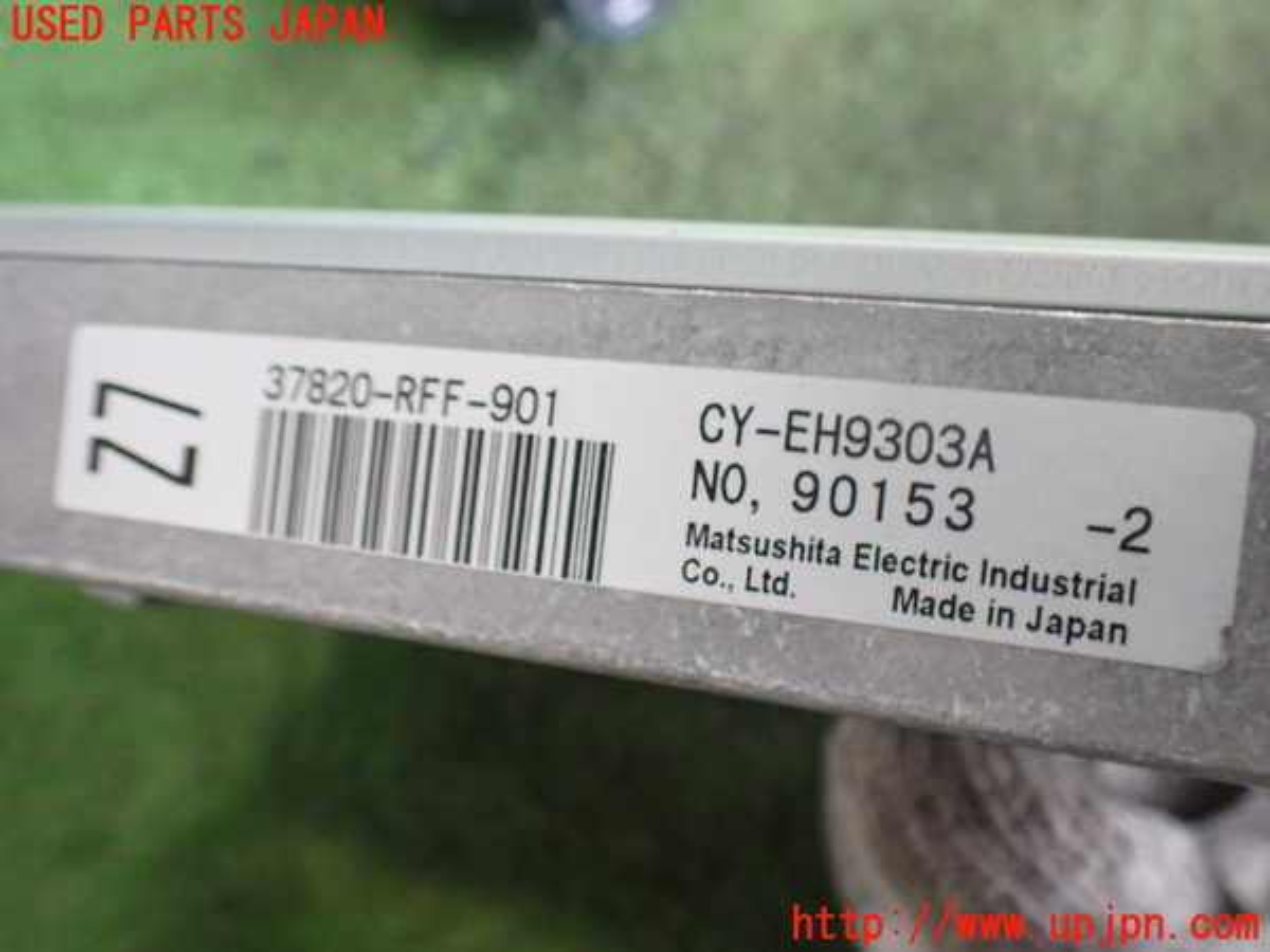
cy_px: 476
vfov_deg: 46.8
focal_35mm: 30
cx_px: 635
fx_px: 1101
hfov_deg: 60.0
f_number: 2.3
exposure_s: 1/80
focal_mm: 5.4
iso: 800
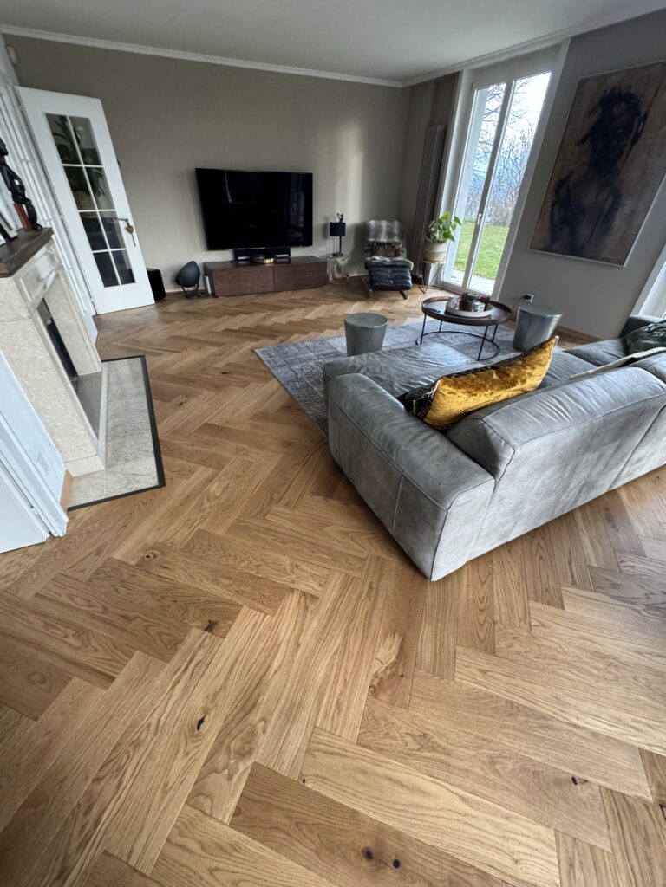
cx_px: 333
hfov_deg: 85.7
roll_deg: -0.3
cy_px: 444
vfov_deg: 102.1
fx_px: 359
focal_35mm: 14
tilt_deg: -34.8
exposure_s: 1/99
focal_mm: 2.22
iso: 250
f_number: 2.2
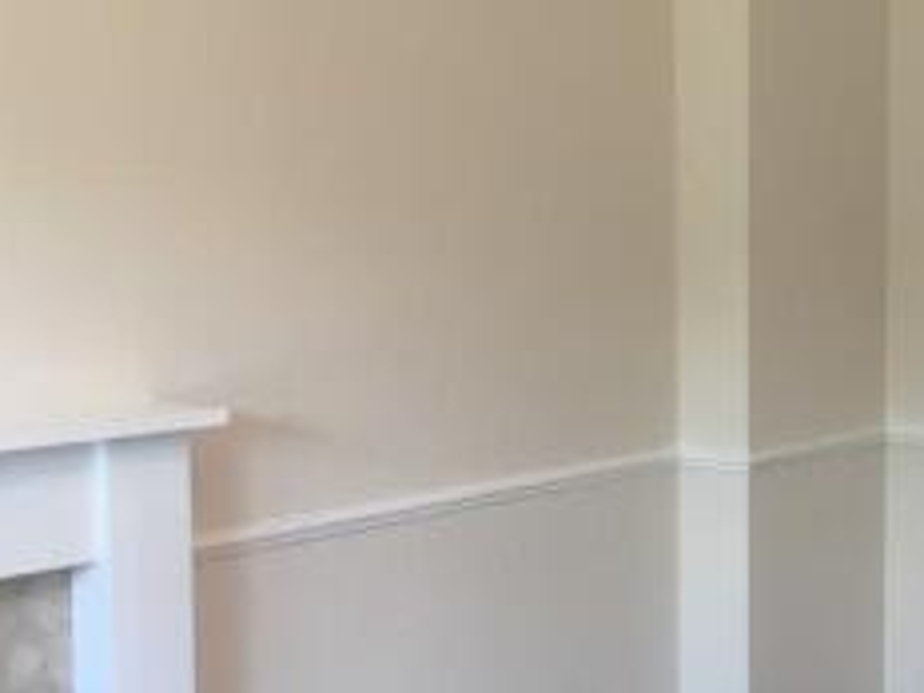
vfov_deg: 20.2
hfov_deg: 25.2
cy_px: 392
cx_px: 954
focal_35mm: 73
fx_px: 1949
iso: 50
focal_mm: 4.15
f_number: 2.2
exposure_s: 1/33
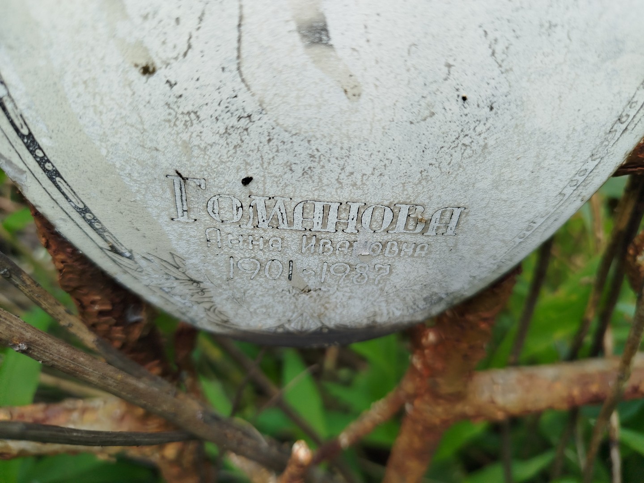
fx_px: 446
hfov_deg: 71.6
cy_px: 242
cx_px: 322
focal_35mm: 24
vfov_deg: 56.8
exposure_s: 1/100
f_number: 1.7
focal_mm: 5.31
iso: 50
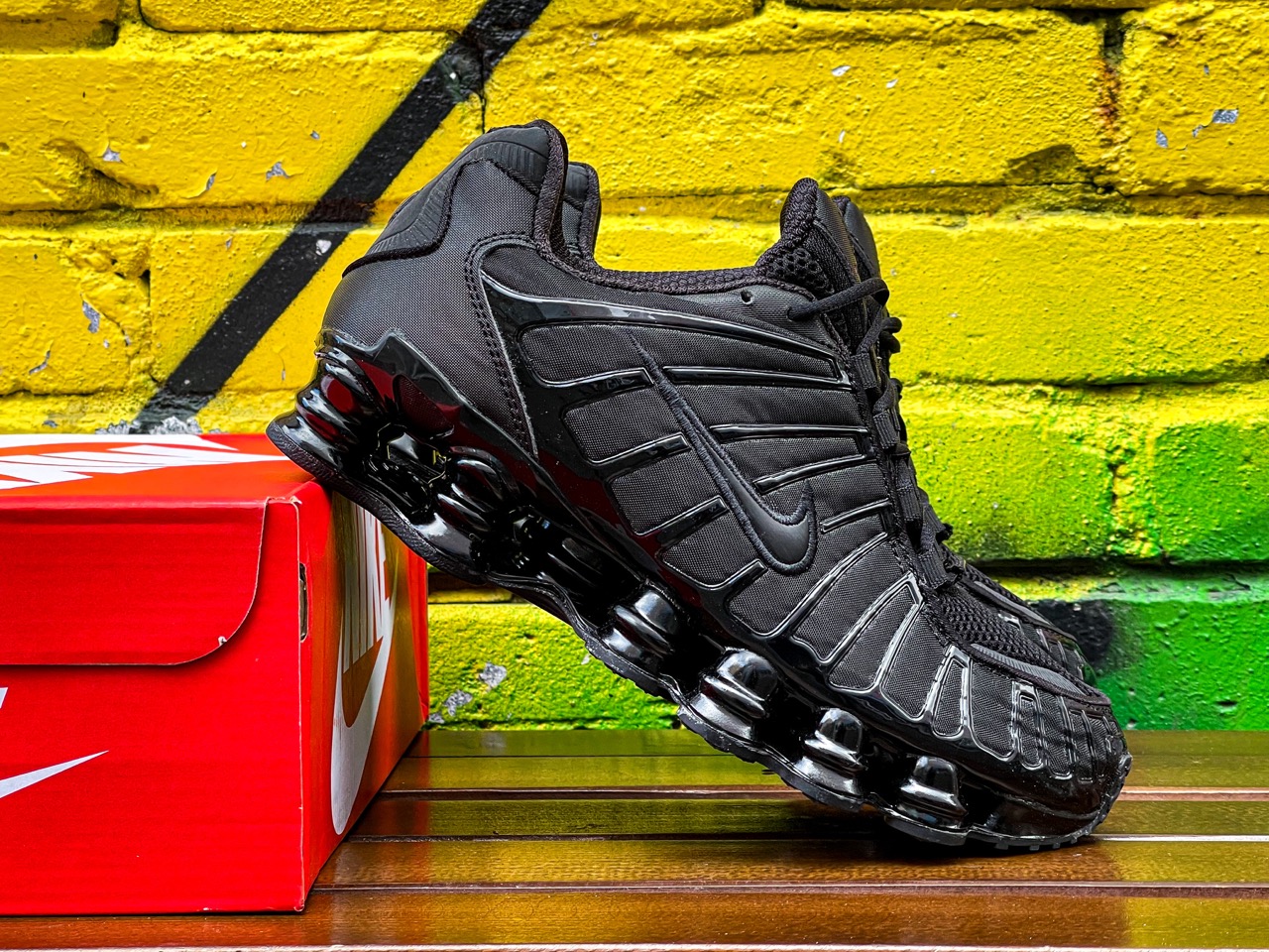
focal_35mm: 64
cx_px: 634
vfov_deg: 22.9
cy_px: 476
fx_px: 2346
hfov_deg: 30.3
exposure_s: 1/120
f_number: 2.2
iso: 50
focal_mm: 7.5
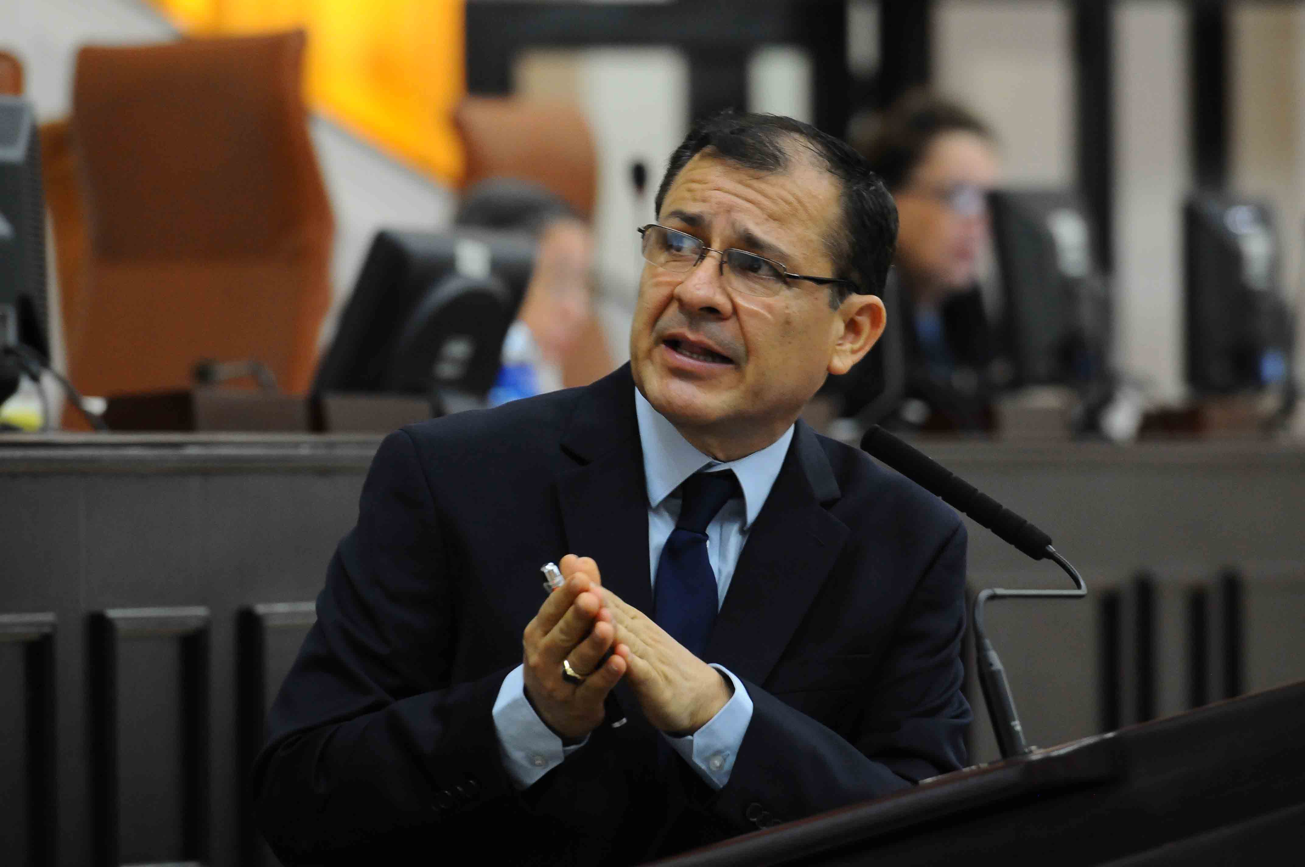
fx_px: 10862
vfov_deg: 4.6
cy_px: 434
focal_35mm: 300
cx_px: 652
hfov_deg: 6.9
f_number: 3.5
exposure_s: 1/40
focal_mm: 200
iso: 1250
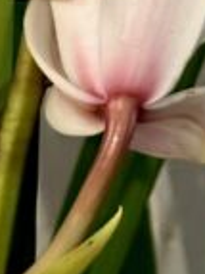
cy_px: -244
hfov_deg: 6.6
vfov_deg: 8.5
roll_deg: -1.4
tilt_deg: +4.8
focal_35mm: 224
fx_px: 1771
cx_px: 251
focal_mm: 6.86
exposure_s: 1/33
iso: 500
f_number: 1.78
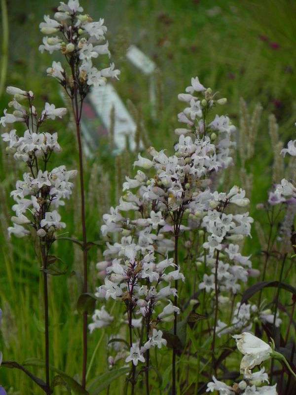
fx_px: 3842
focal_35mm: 337
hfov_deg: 4.4
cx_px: 148
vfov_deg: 5.9
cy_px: 198
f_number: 5
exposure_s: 1/800
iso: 160
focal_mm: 59.9
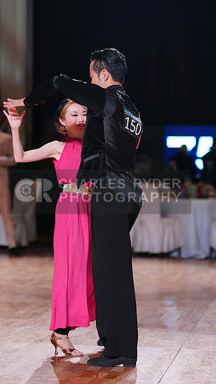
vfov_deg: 18.5
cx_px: 100
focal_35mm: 116
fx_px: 1181
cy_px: 192
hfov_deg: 10.4
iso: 1000
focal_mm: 110
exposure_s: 1/400
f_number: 2.8
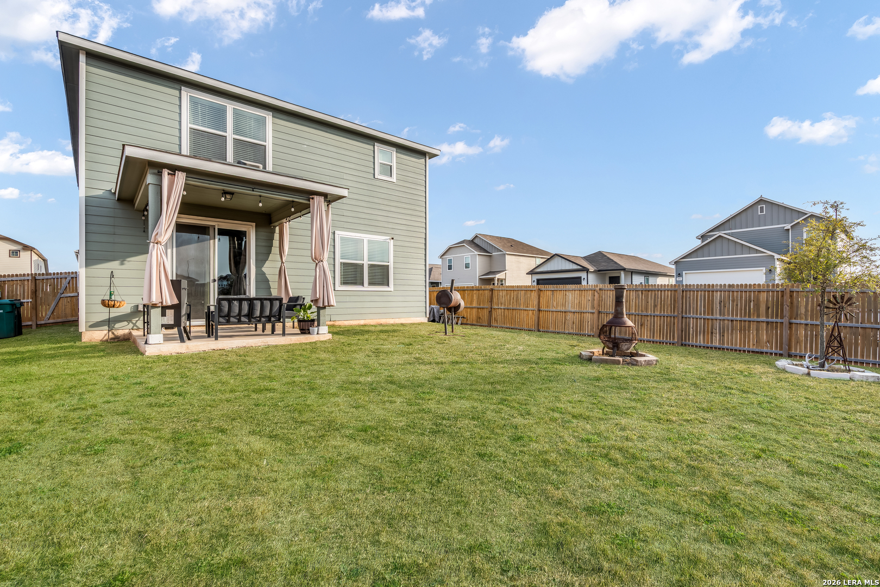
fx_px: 391
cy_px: 294
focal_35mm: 16
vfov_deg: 73.7
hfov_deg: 96.7
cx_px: 440
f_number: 8
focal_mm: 16
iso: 100
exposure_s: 1/50
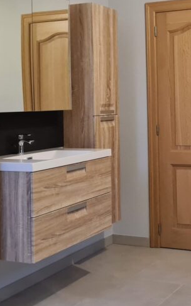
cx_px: 205
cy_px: 97
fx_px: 483
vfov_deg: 34.7
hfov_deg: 21.3
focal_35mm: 58
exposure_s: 1/50
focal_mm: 5.4
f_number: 1.8
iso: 500
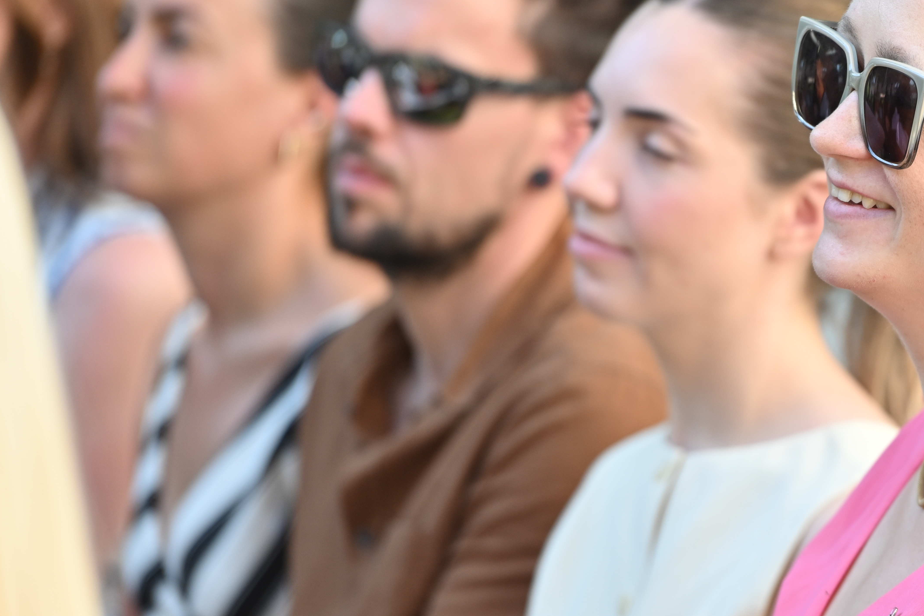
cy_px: 302
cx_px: 897
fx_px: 9984
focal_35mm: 389
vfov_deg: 3.5
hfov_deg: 5.3
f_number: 3.5
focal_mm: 200
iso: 250
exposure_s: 1/500
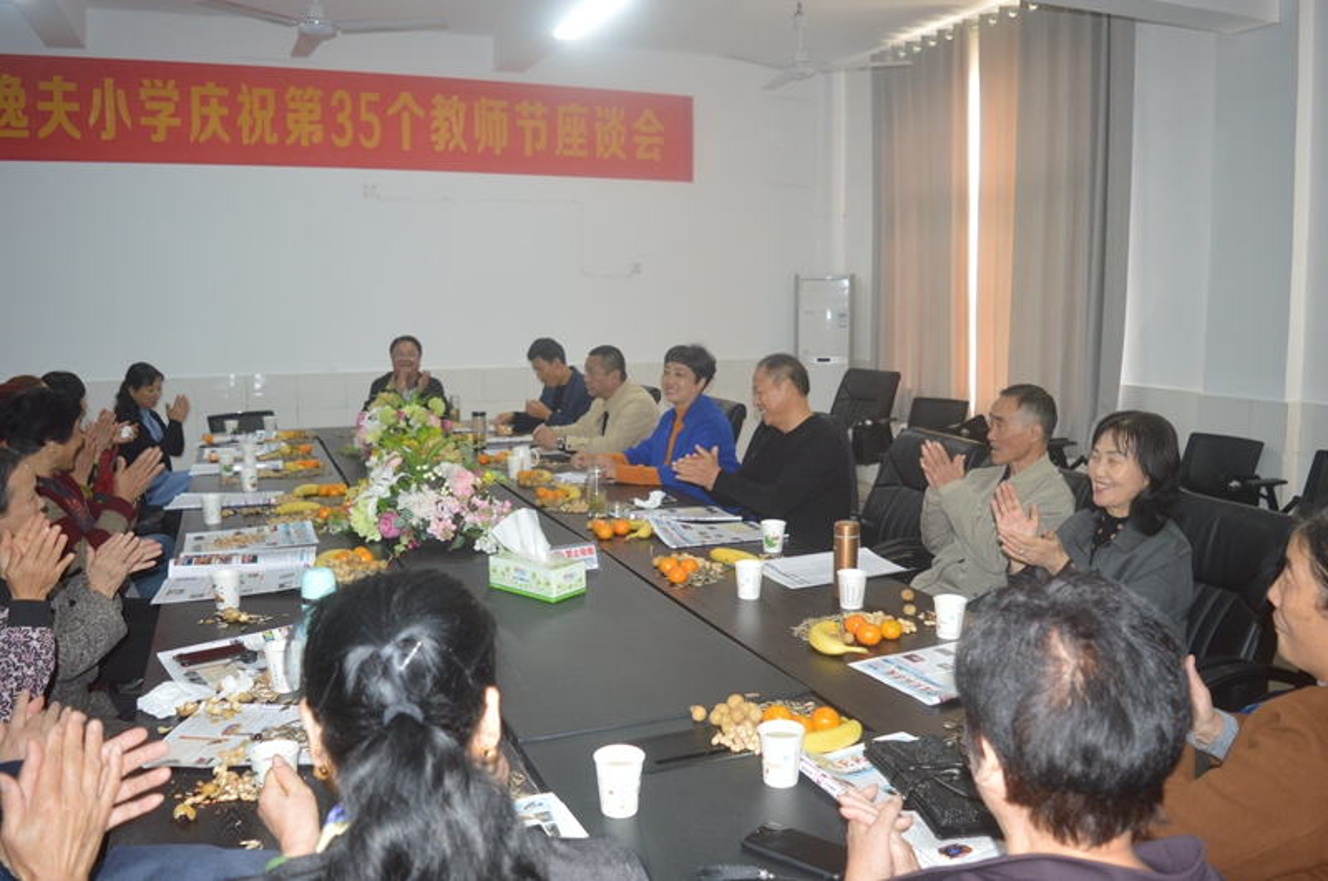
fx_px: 995
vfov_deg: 47.8
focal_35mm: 27
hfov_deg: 67.5
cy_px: 440
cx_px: 664
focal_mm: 18
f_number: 3.5
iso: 720
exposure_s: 1/60
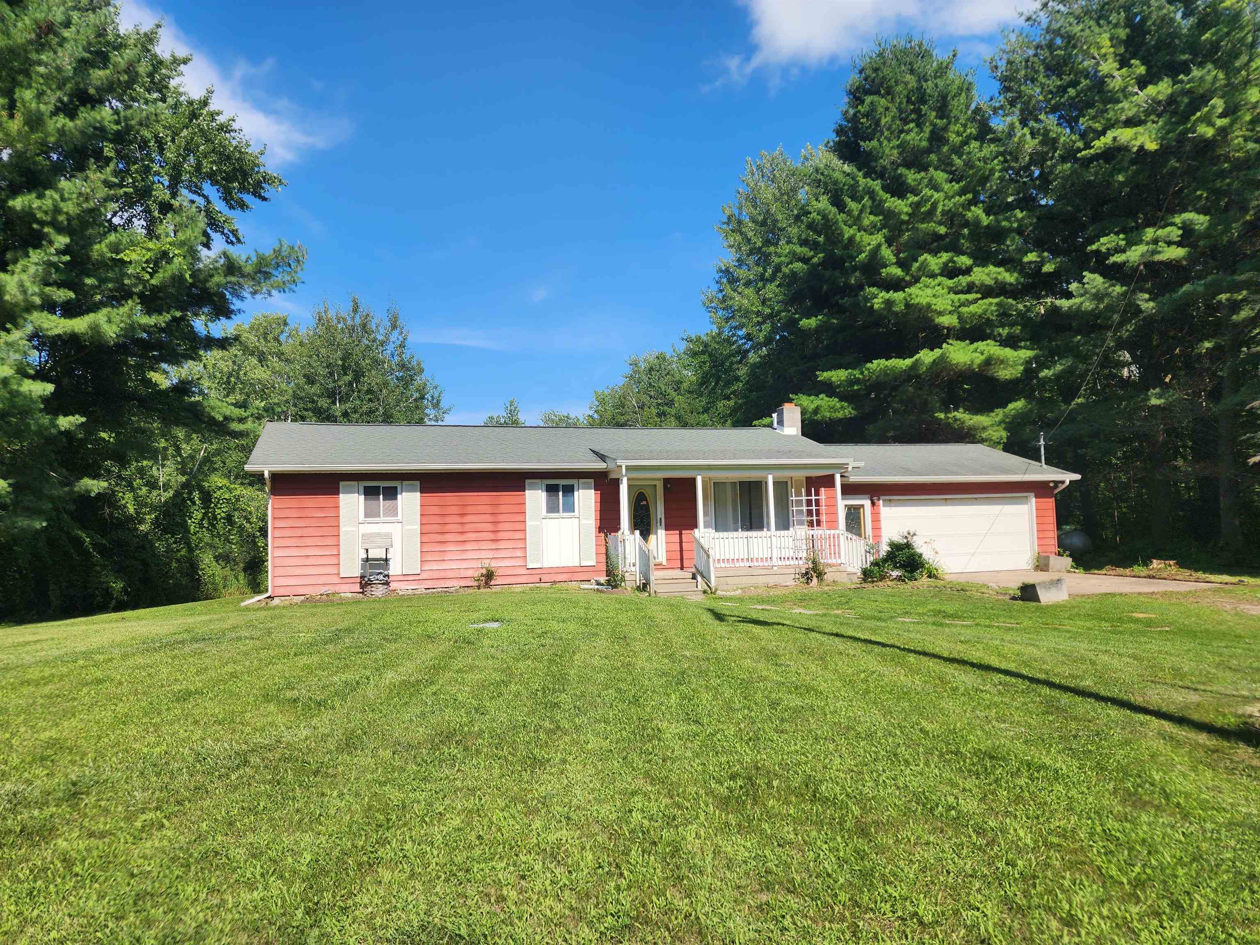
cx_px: 630
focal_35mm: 23
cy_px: 472
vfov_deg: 58.9
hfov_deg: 73.9
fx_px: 837
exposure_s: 1/1038
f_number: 1.8
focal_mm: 6.4
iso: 12
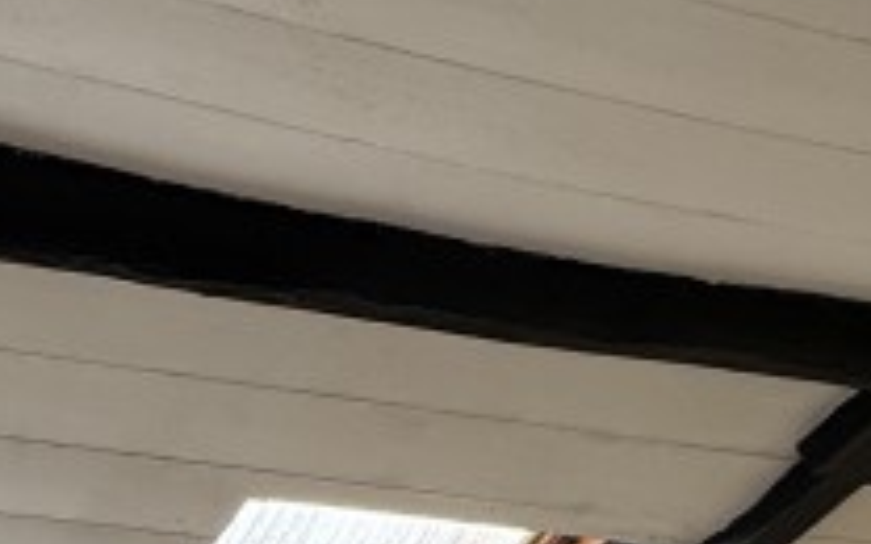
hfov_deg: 27.0
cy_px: 1272
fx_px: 1733
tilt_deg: -8.2
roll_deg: -2.5
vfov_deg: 13.5
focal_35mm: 73
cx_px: 42
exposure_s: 1/233
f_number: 2.2
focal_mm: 2.22
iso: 40
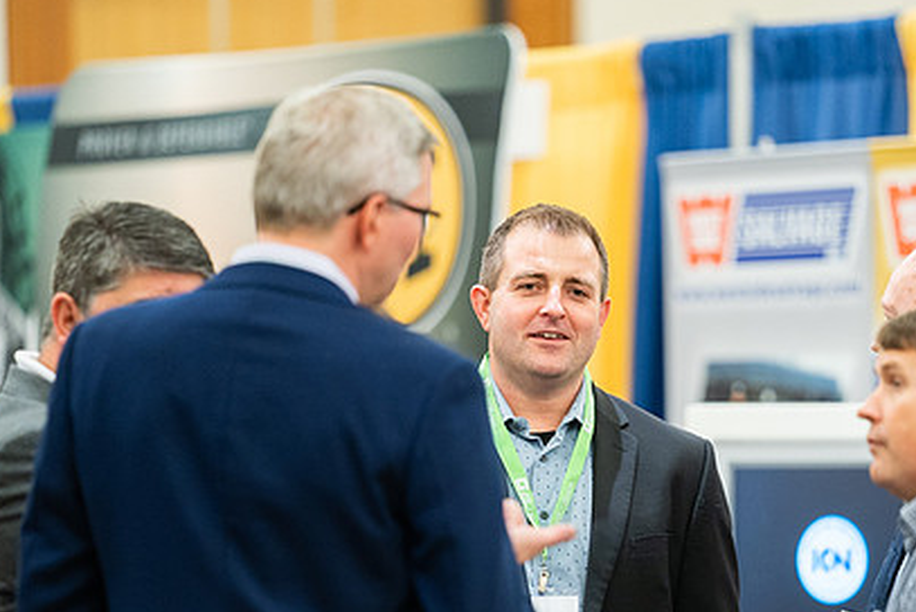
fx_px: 7257
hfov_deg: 7.2
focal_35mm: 285
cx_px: 583
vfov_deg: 4.8
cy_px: 420
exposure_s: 1/160
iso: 2000
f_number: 2.8
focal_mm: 200
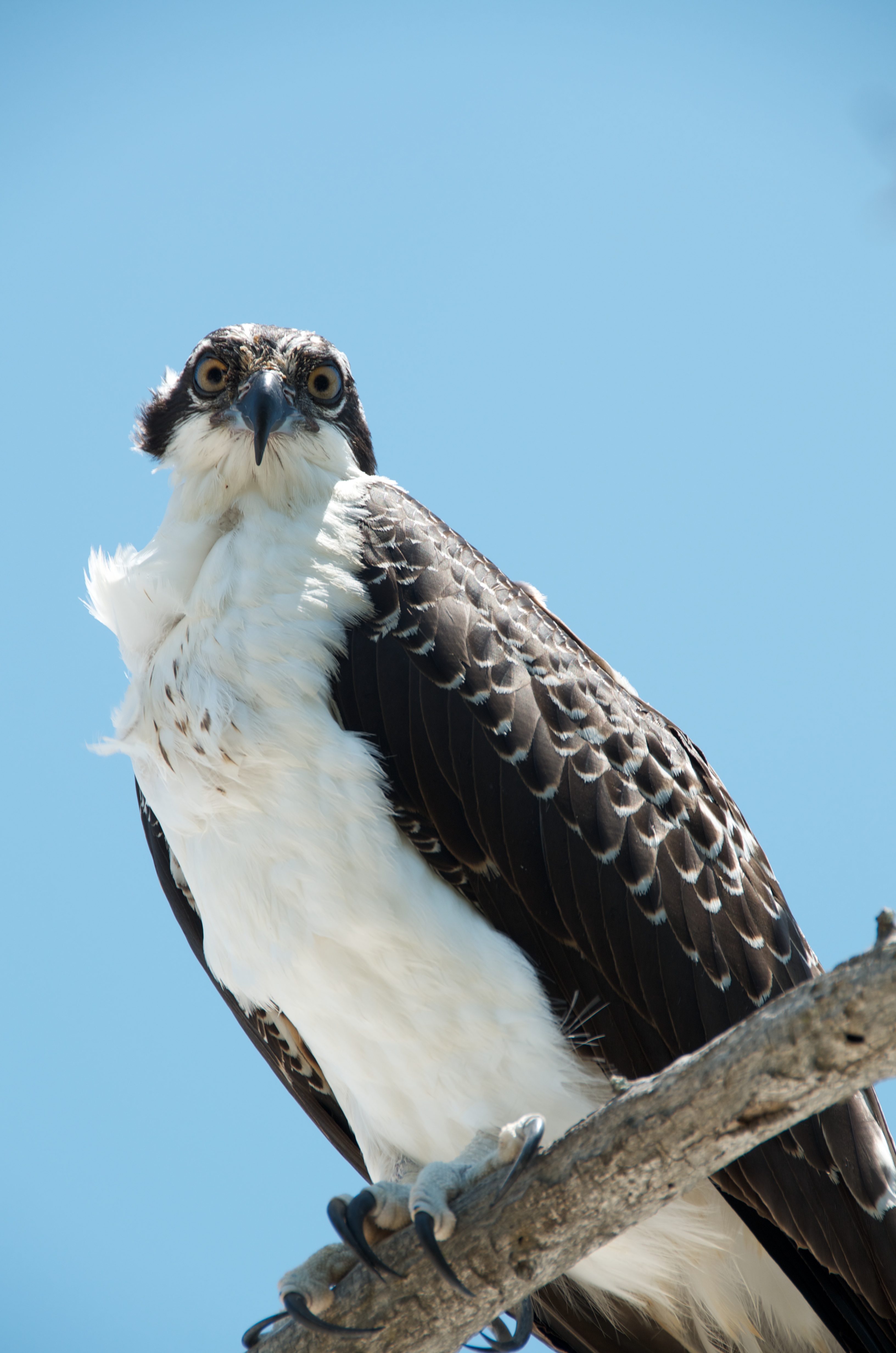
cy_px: 676
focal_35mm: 300
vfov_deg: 6.9
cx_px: 448
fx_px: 11250
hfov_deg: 4.6
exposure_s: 1/250
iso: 125
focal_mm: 200
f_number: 8
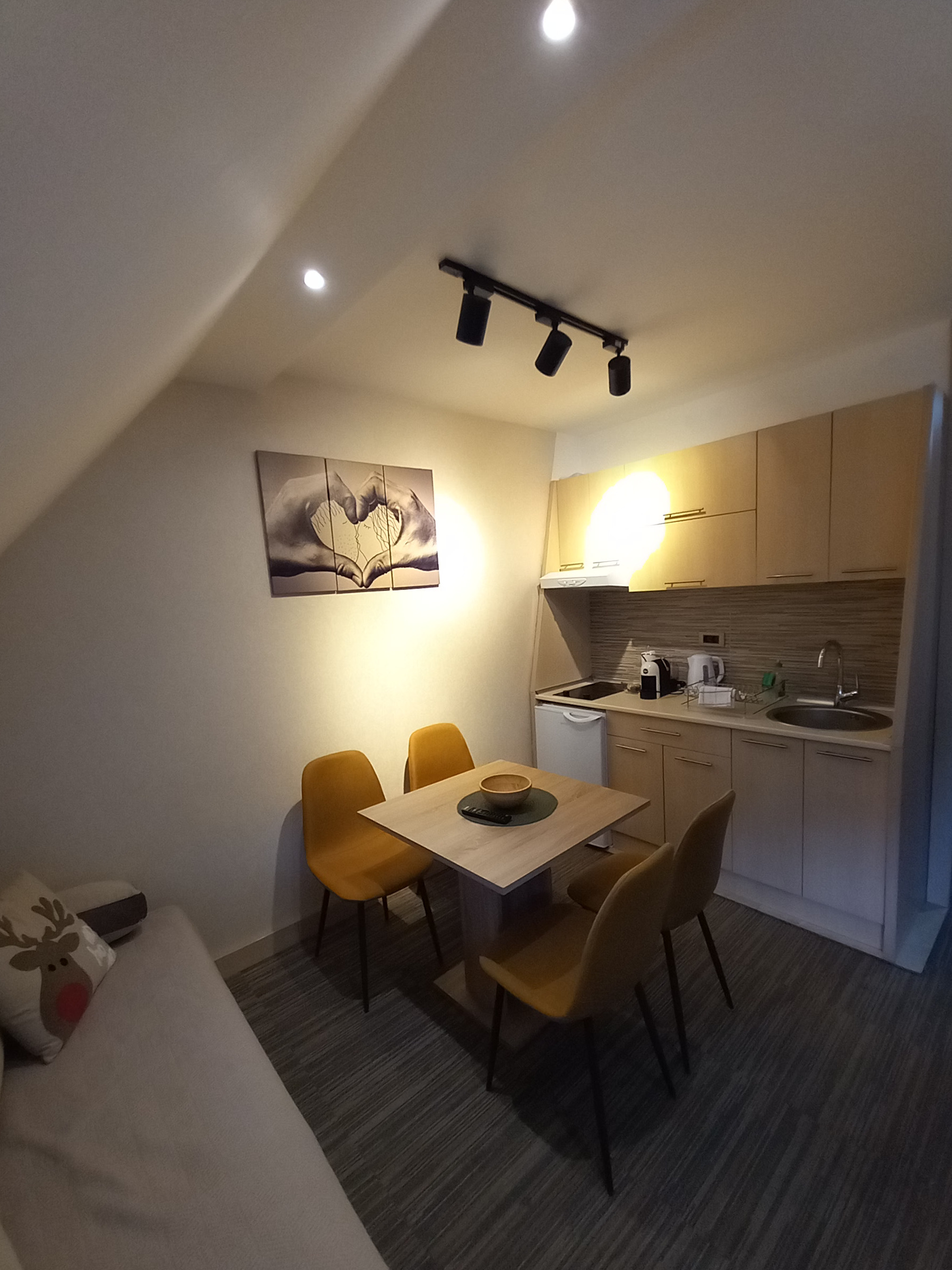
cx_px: 452
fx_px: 513
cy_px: 655
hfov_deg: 85.6
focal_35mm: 14
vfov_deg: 102.0
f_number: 2.2
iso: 200
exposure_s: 1/50
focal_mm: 1.13
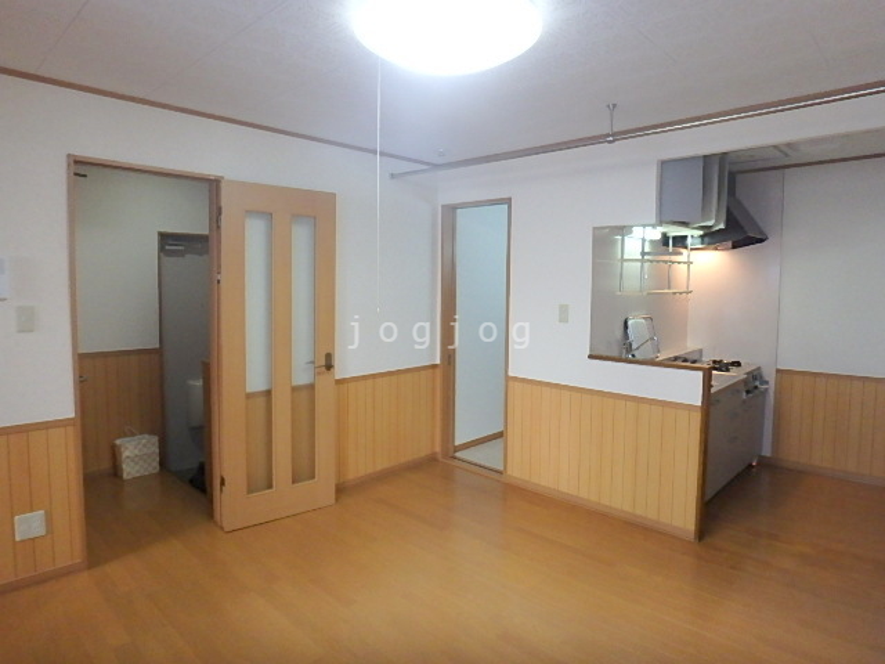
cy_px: 332
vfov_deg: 63.4
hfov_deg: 79.0
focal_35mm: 21
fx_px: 537
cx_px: 442
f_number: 3.5
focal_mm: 3.7
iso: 400
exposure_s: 1/30
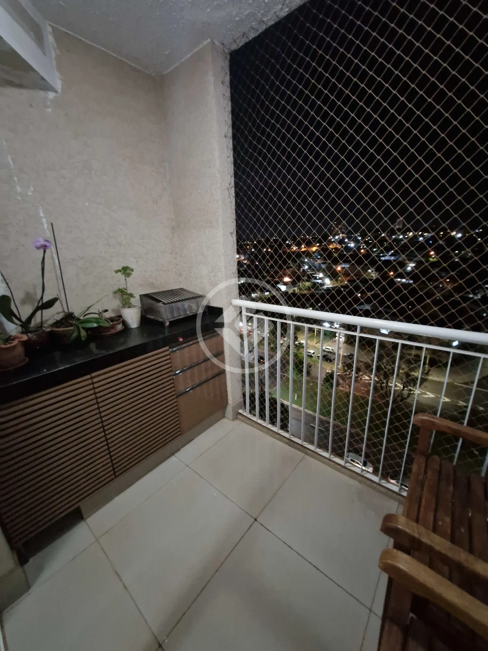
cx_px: 244
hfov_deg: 89.9
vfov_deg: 106.2
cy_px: 326
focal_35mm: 13
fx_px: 244
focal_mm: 1.74
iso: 1600
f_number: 2.2
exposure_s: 1/24
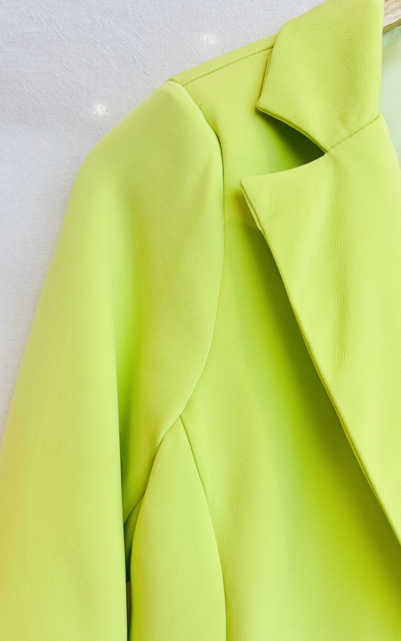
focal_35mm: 26
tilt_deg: -4.2
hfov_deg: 47.6
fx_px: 455
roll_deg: -3.1
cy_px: 316
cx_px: 197
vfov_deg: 70.4
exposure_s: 1/139
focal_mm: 6.86
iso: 80
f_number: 1.78
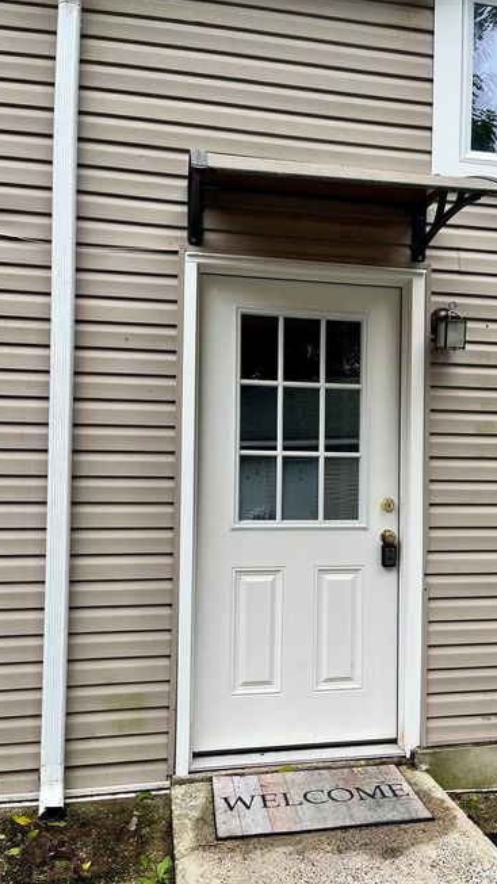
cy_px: 449
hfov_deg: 39.8
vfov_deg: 66.1
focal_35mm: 29
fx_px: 680
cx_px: 321
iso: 50
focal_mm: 5.1
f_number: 1.6
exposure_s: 1/816
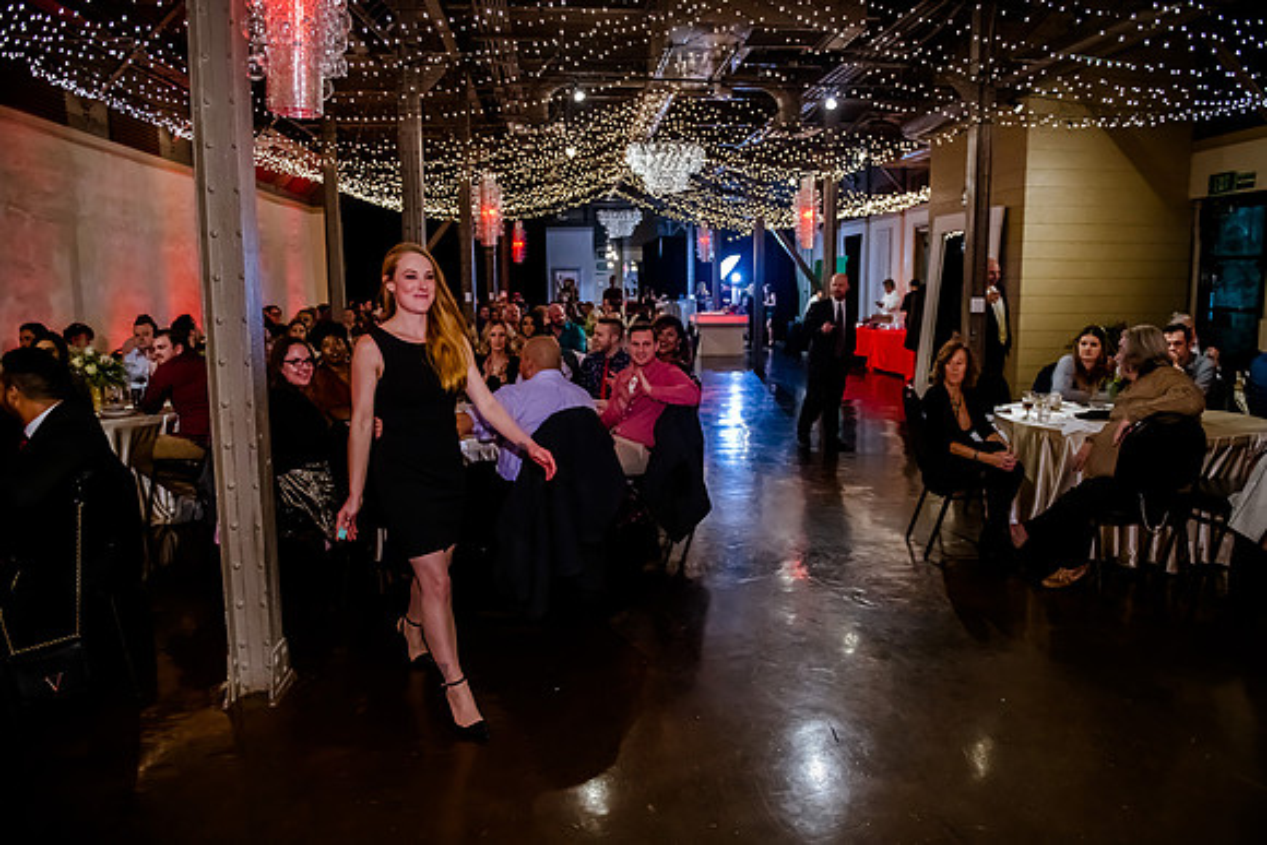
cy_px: 423
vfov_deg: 52.5
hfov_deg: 72.9
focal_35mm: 24
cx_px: 639
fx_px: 857
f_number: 2.8
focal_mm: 24
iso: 5000
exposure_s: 1/200
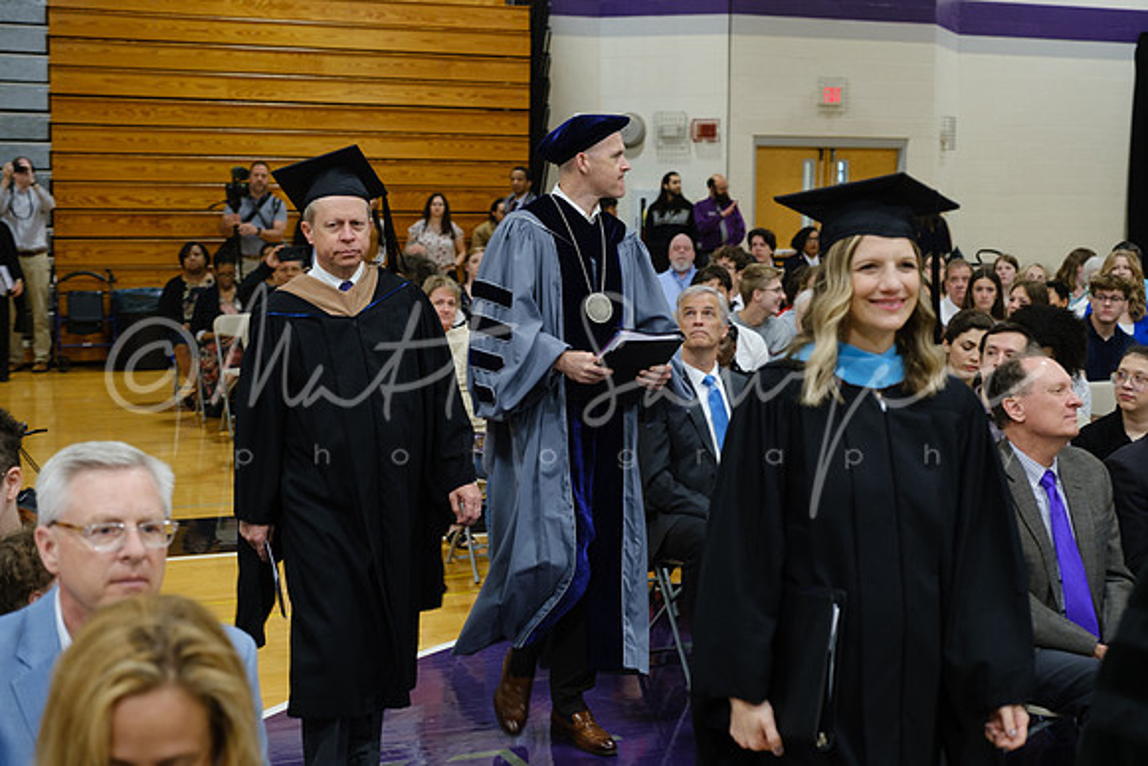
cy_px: 383
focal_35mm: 55
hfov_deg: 36.2
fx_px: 1754
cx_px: 574
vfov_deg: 24.6
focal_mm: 36.5
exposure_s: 1/100
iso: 1250
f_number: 3.2
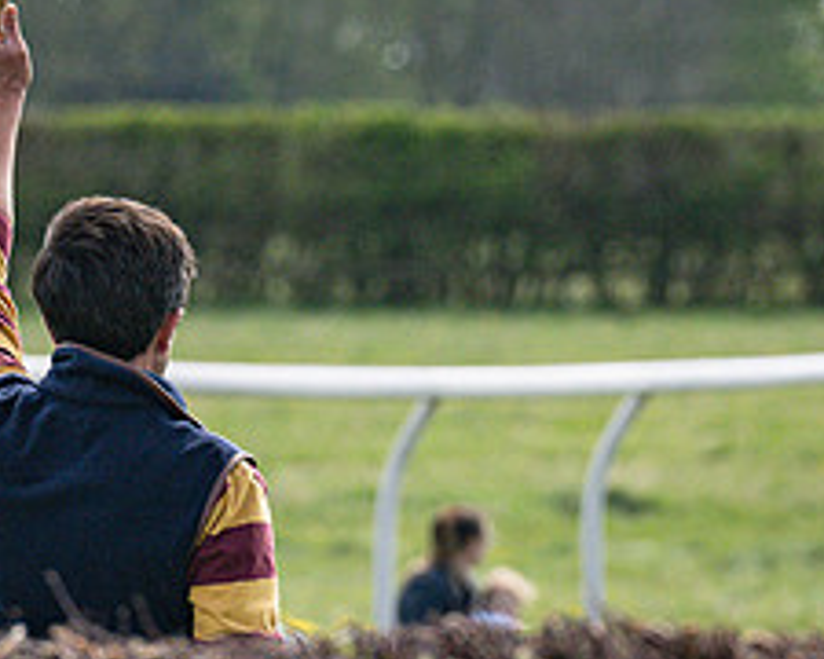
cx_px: 182
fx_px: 17998
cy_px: 242
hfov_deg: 2.6
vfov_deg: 2.1
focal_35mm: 738
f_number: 5
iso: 400
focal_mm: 200
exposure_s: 1/4000
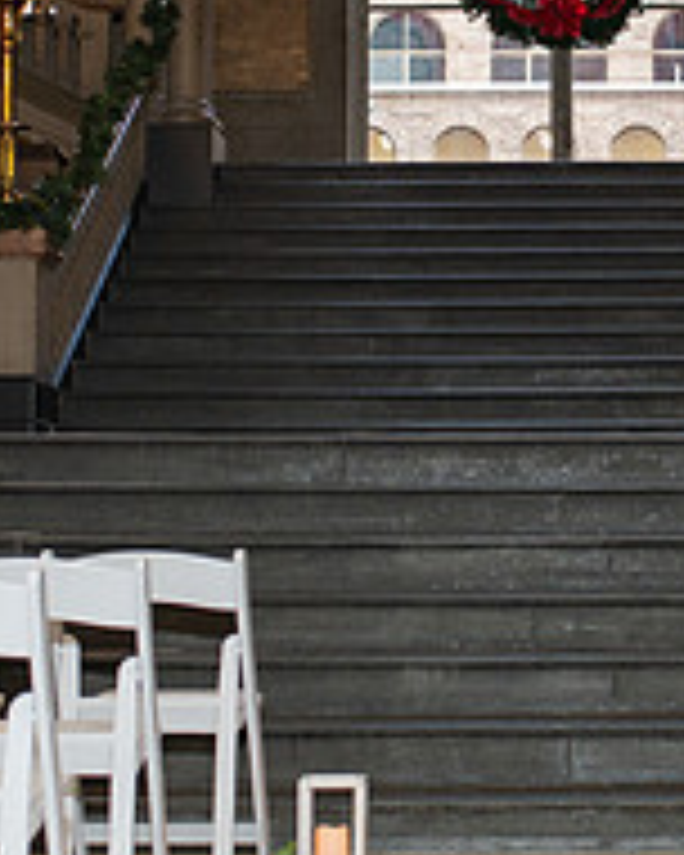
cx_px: 576
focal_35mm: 102
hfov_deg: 15.0
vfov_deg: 18.7
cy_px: 198
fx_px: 2581
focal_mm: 35
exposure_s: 1/200
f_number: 3.5
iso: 1000
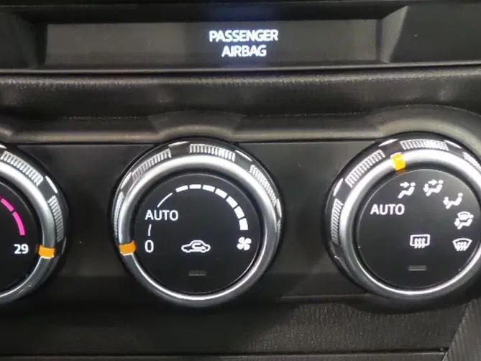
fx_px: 848
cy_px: 300
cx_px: 196
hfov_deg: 31.6
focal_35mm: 61
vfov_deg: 23.6
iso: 1250
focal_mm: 6.2
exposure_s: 1/6
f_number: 3
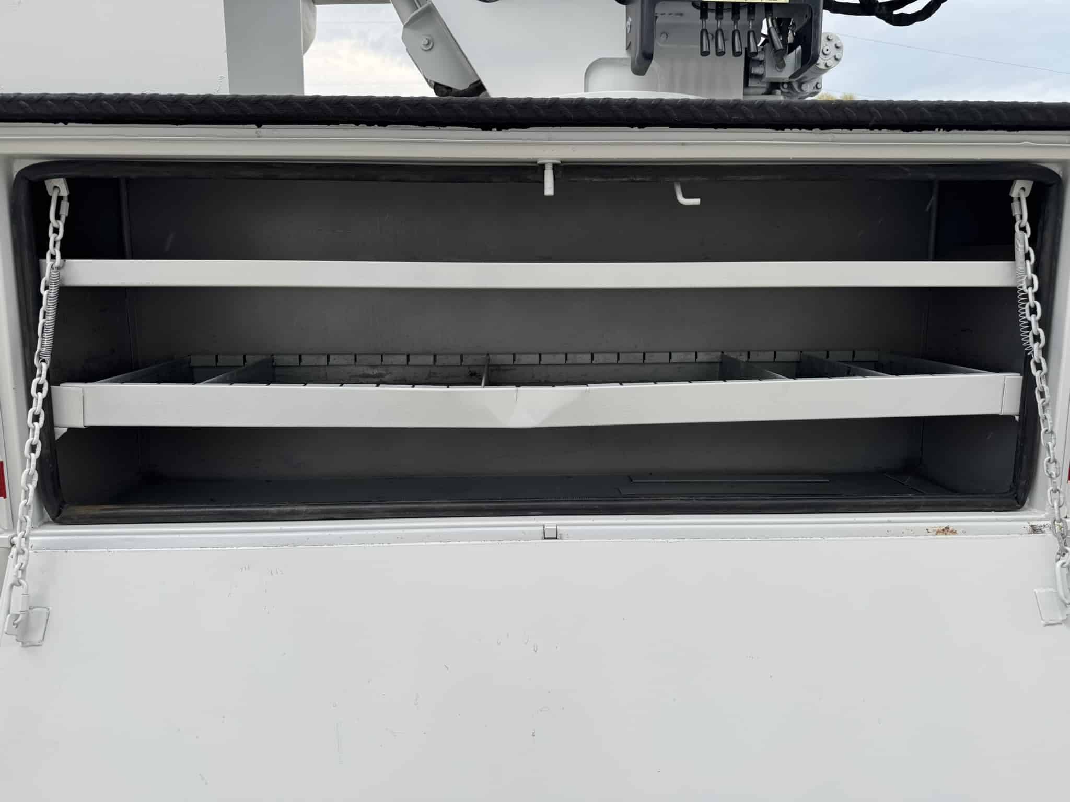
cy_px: 401
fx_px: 742
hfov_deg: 71.6
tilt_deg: -13.0
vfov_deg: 56.8
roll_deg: -0.2
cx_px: 535
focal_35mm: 24
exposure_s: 1/383
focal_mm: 6.76
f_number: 1.78
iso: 80
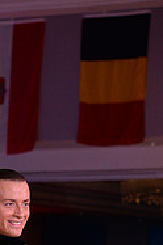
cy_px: 360
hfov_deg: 3.7
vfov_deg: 5.5
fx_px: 2543
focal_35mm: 373
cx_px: -39
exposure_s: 1/250
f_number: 5.6
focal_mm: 120
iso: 2000
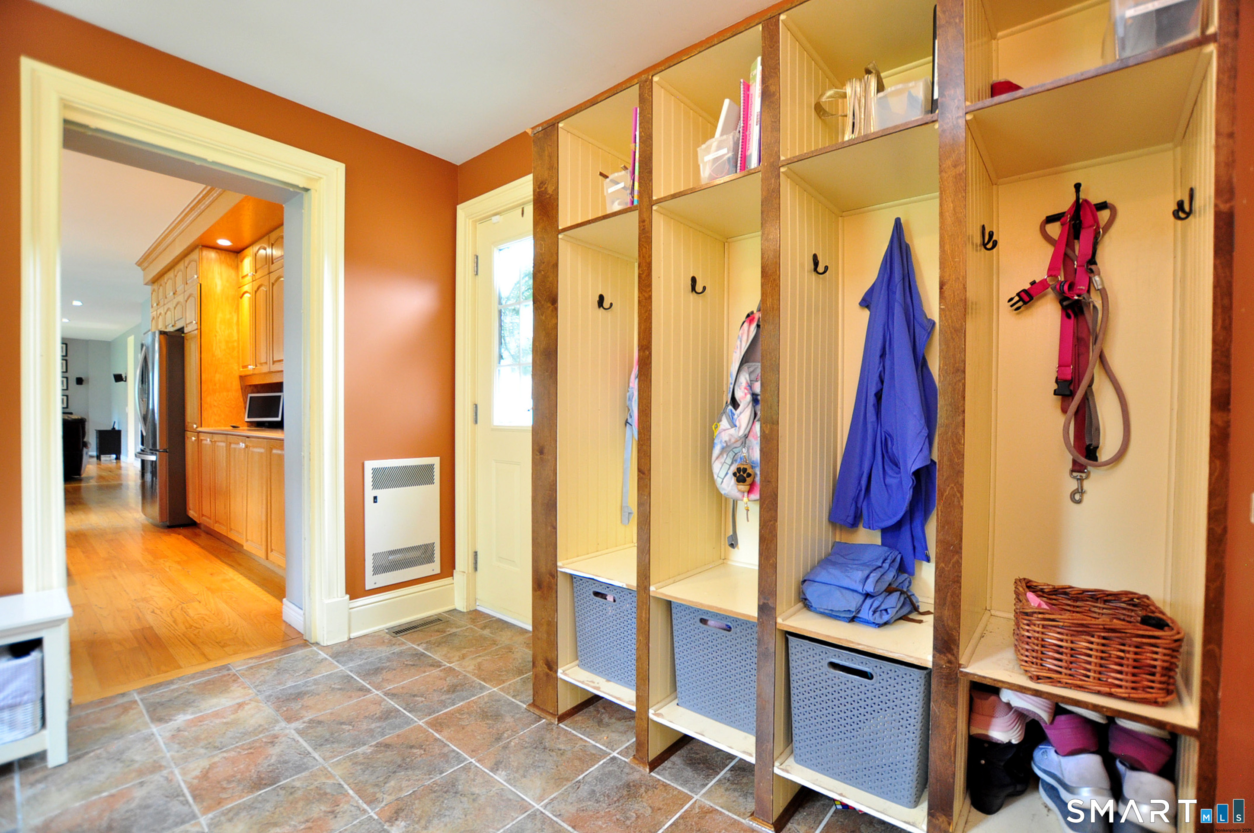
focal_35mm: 15
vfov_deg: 77.2
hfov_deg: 100.5
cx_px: 627
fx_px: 522
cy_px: 416
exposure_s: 1/30
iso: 800
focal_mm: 10
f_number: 3.5
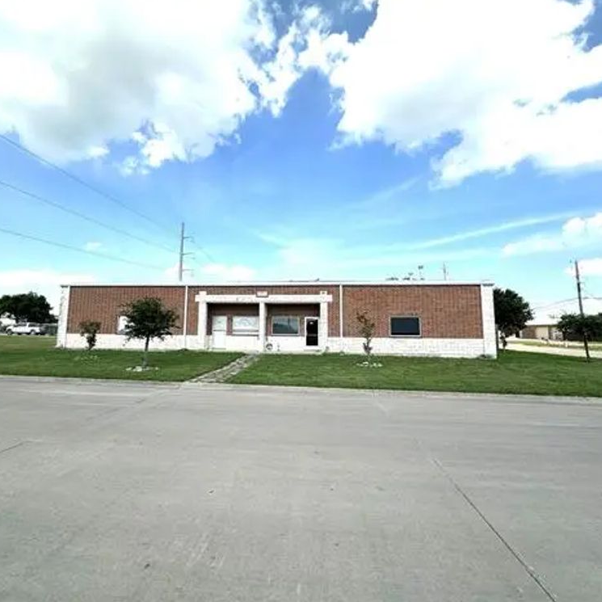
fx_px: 334
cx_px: 288
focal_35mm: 17
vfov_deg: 84.0
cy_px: 293
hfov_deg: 83.9
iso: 50
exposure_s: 1/2174
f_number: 2.2
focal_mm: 2.22
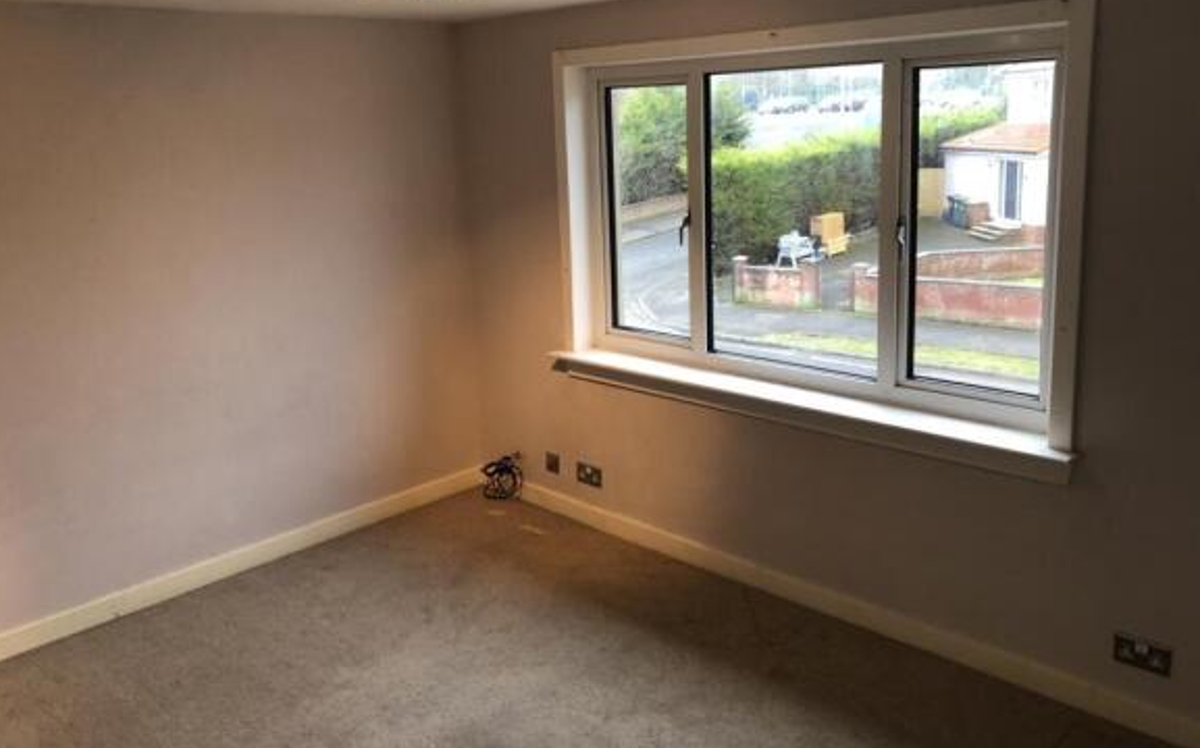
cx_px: 596
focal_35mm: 30
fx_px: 981
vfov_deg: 41.6
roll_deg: +2.0
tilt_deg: -9.3
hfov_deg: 62.9
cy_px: 306
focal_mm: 4
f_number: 1.8
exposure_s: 1/17
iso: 32
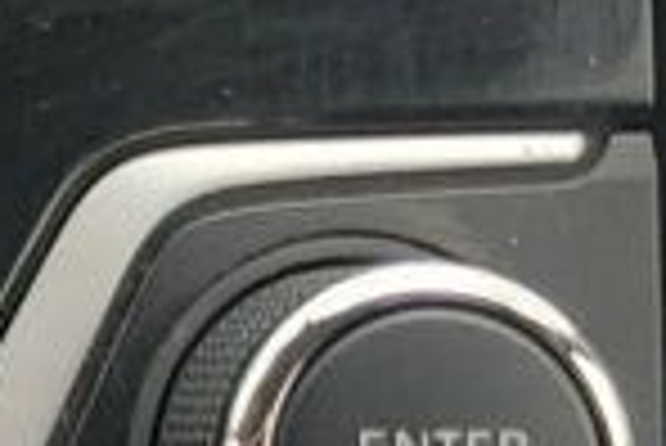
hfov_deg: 8.9
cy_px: 234
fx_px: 3463
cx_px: -1354
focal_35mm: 187
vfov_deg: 7.4
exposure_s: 1/486
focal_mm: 4.3
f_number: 1.5
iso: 50
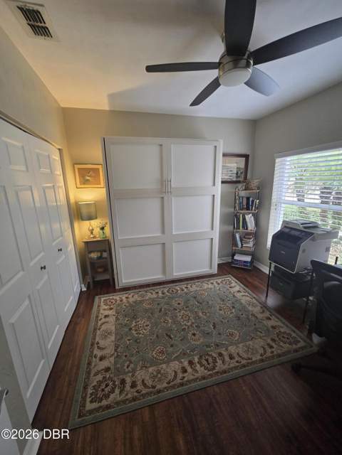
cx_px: 171
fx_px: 171
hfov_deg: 89.9
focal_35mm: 13
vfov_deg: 106.2
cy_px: 228
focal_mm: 2.2
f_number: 2.2
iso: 200
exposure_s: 1/60
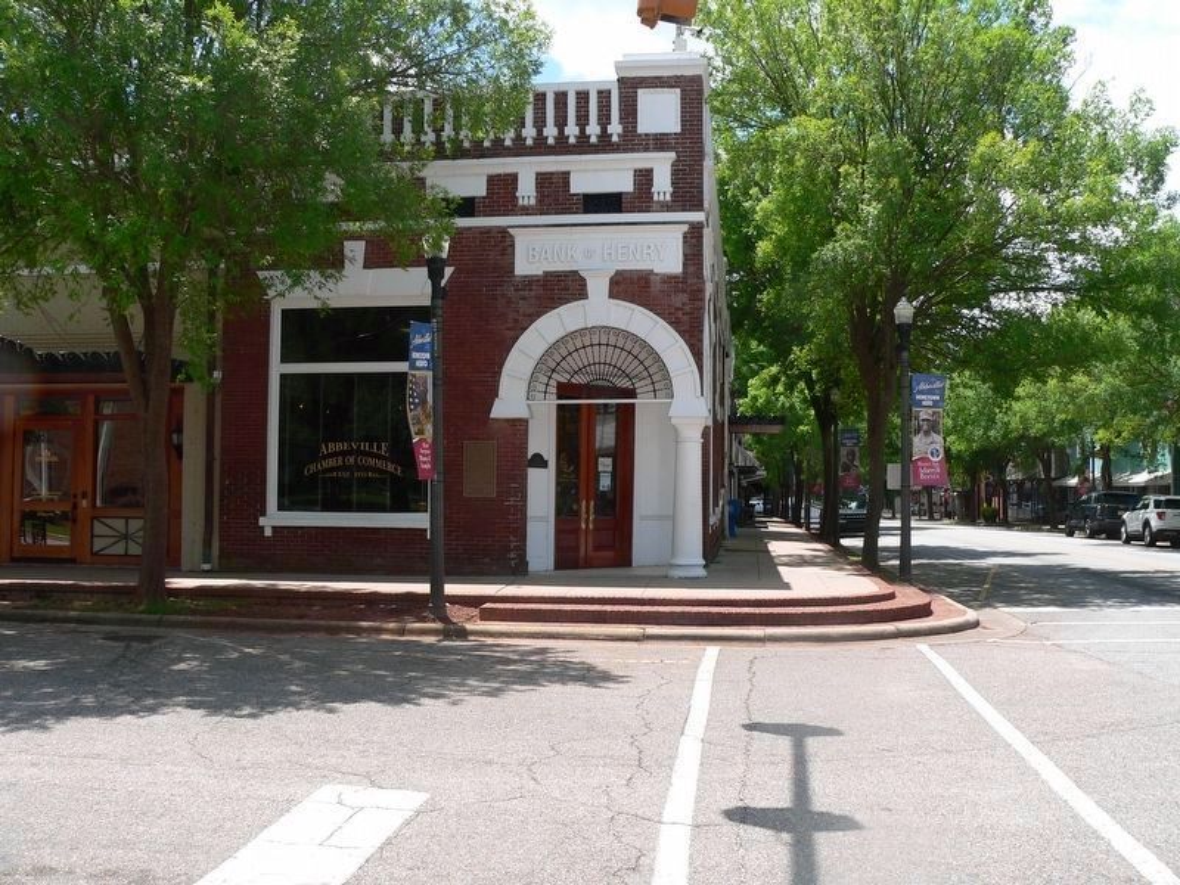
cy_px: 442
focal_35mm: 36
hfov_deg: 51.4
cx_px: 590
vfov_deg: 39.7
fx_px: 1227
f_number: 4
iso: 80
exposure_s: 1/400
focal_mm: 6
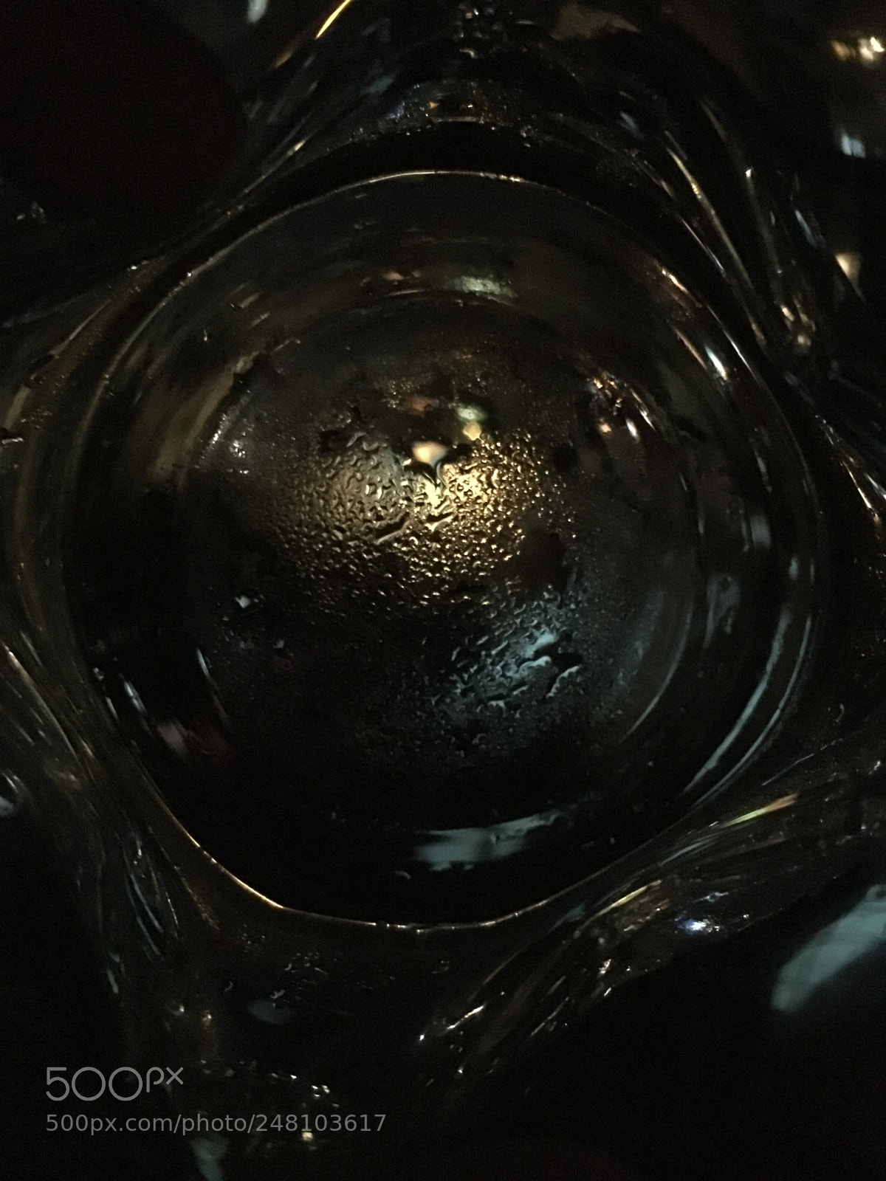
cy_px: 590
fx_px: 990
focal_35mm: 29
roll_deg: -1.4
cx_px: 443
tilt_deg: -20.8
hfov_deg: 48.2
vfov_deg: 61.7
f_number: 2.2
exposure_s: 1/17
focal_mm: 4.15
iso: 2000
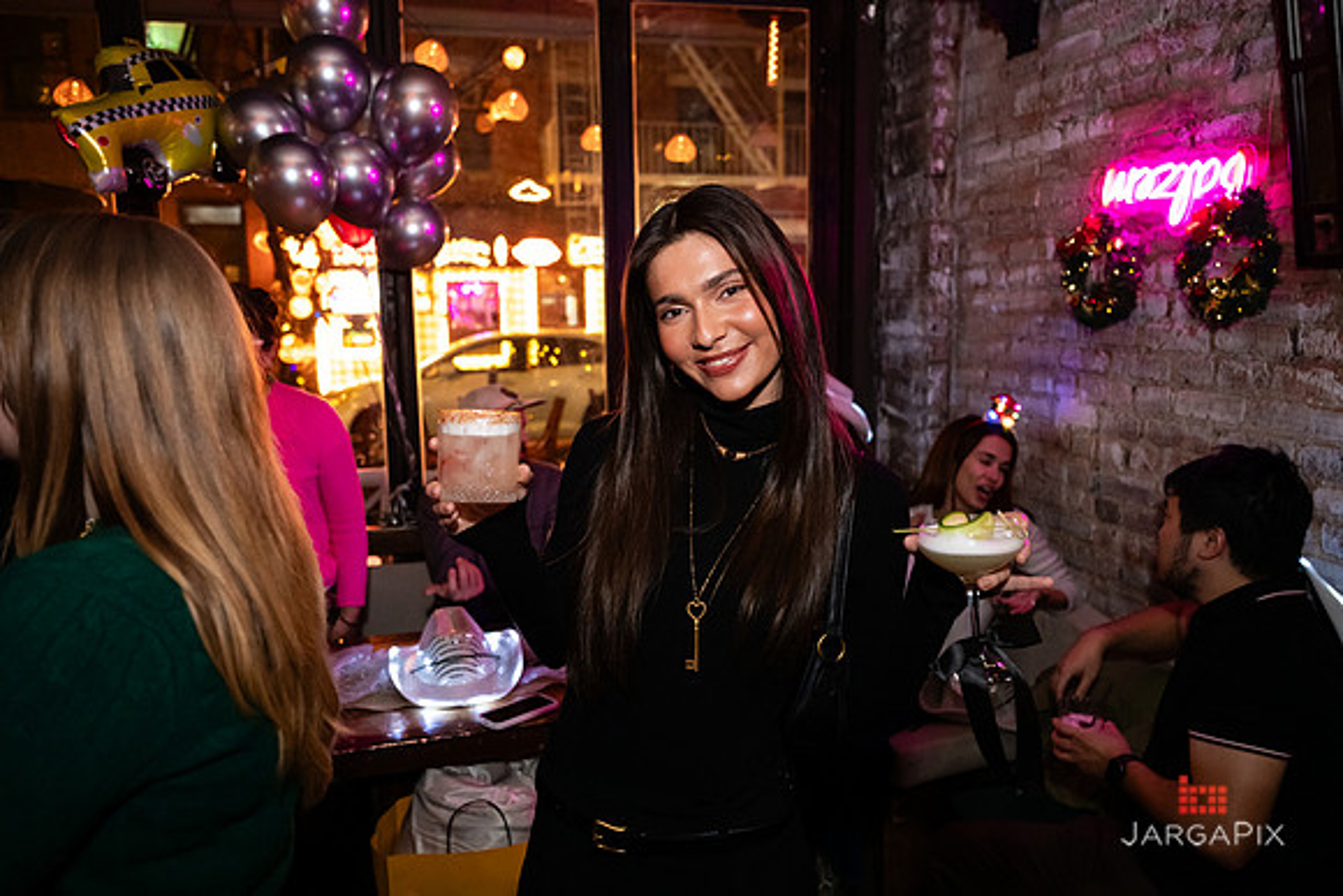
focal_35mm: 27
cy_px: 448
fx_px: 997
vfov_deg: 48.4
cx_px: 672
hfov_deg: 67.9
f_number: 3.2
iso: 3200
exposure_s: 1/125
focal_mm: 26.5
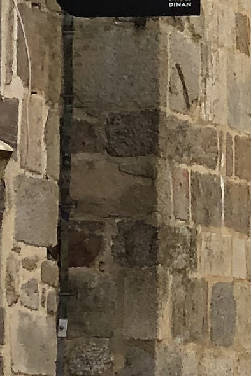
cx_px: 1122
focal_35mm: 366
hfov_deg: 3.5
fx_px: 3827
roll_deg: +0.0
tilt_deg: +4.4
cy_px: 191
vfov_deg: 5.6
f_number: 2.4
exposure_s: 1/528
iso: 16
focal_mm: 6
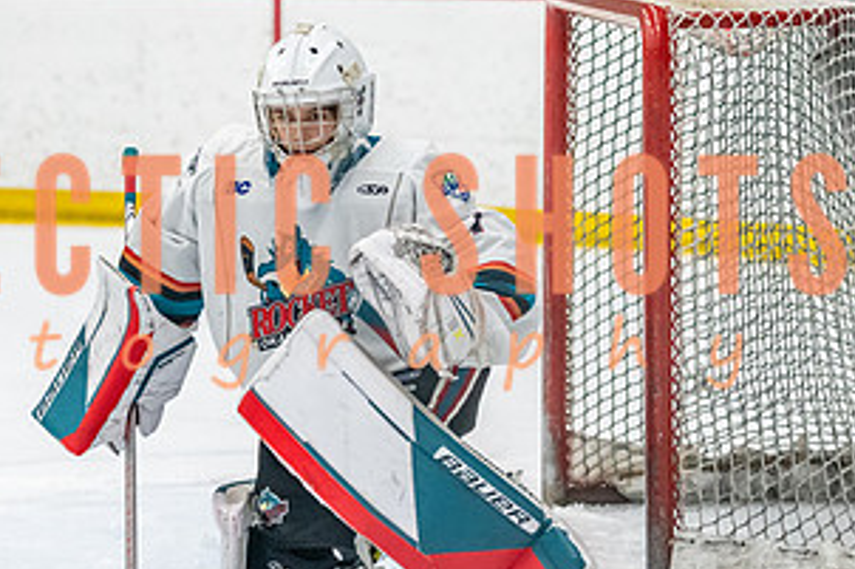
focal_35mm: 235
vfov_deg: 5.8
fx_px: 5578
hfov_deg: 8.8
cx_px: 249
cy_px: 285
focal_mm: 98
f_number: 2.8
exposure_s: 1/800
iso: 4000
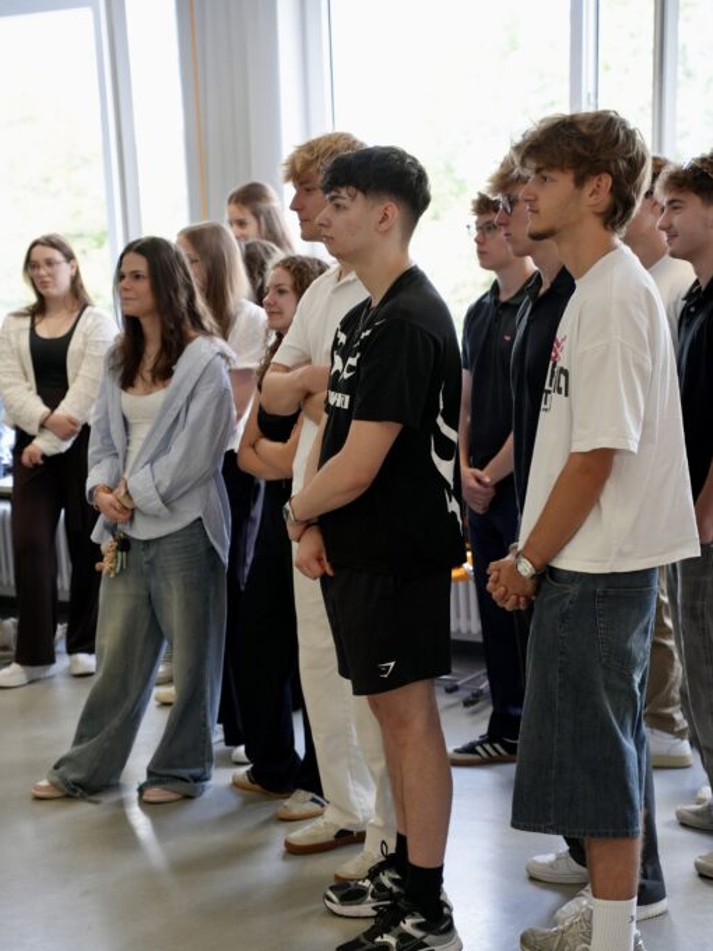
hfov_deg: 23.3
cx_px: 356
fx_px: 1730
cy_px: 510
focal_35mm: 63
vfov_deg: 30.7
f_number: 4
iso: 800
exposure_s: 1/160
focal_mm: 58
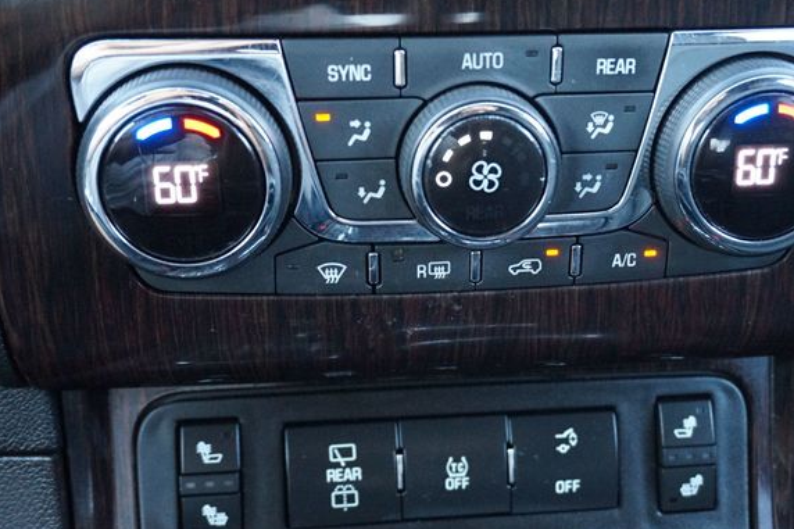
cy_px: 286
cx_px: 440
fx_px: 1036
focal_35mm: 47
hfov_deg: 41.9
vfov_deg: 28.6
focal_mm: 28
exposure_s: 1/50
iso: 3200
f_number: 4.5
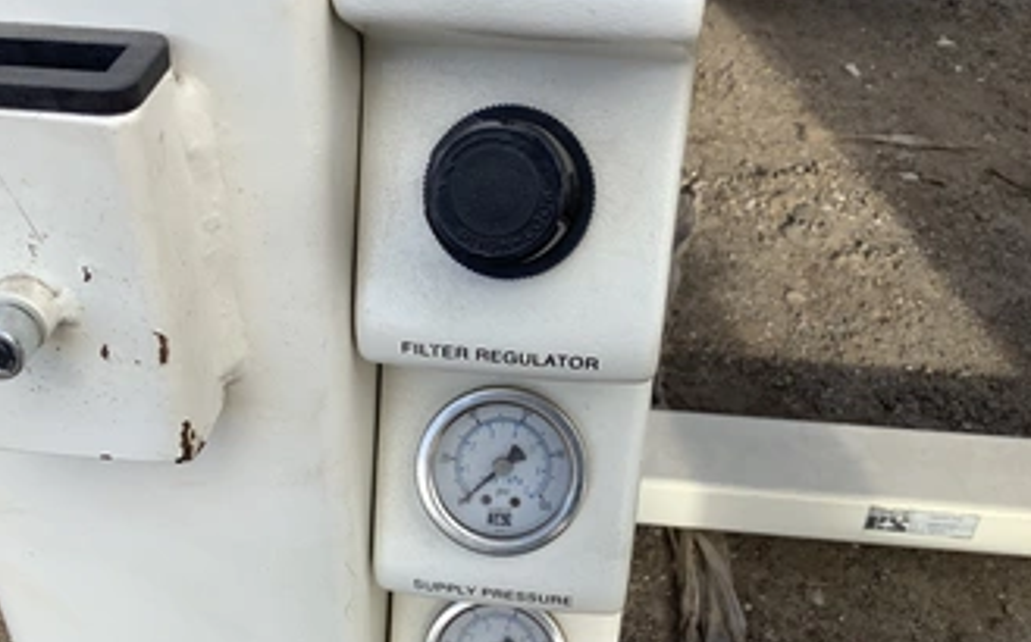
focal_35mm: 40
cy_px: 379
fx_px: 1123
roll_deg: -1.5
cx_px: 495
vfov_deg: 31.9
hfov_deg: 49.3
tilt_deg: -39.1
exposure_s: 1/500
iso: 25
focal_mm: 3.3
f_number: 2.4
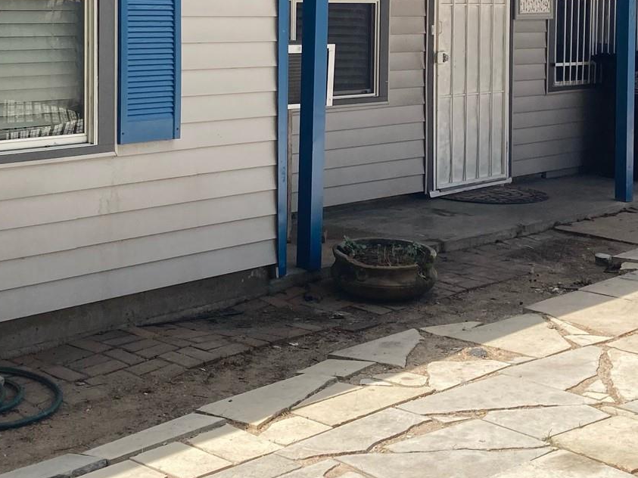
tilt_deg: -3.7
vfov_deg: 21.3
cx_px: 269
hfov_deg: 28.5
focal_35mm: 68
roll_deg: -1.4
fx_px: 1253
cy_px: 81
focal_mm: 3.99
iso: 20
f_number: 1.8
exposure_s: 1/1675
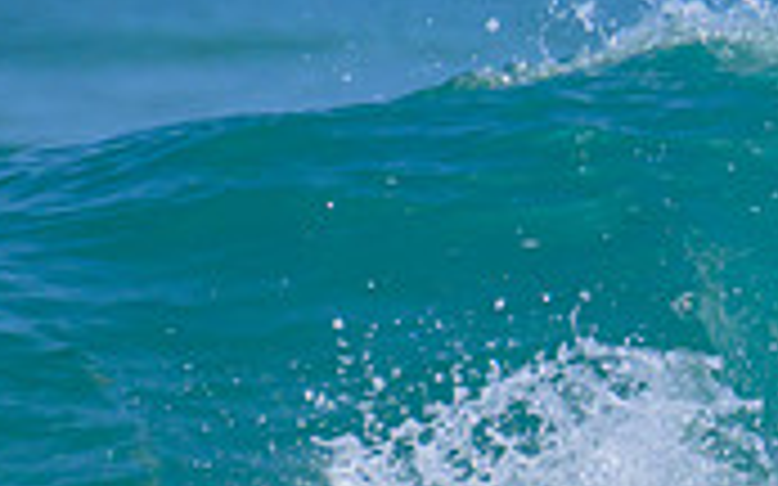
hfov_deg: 0.6
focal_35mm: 3726
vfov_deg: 0.4
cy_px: 330
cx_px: 1593
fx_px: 78977
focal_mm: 800
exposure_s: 1/2000
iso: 640
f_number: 11
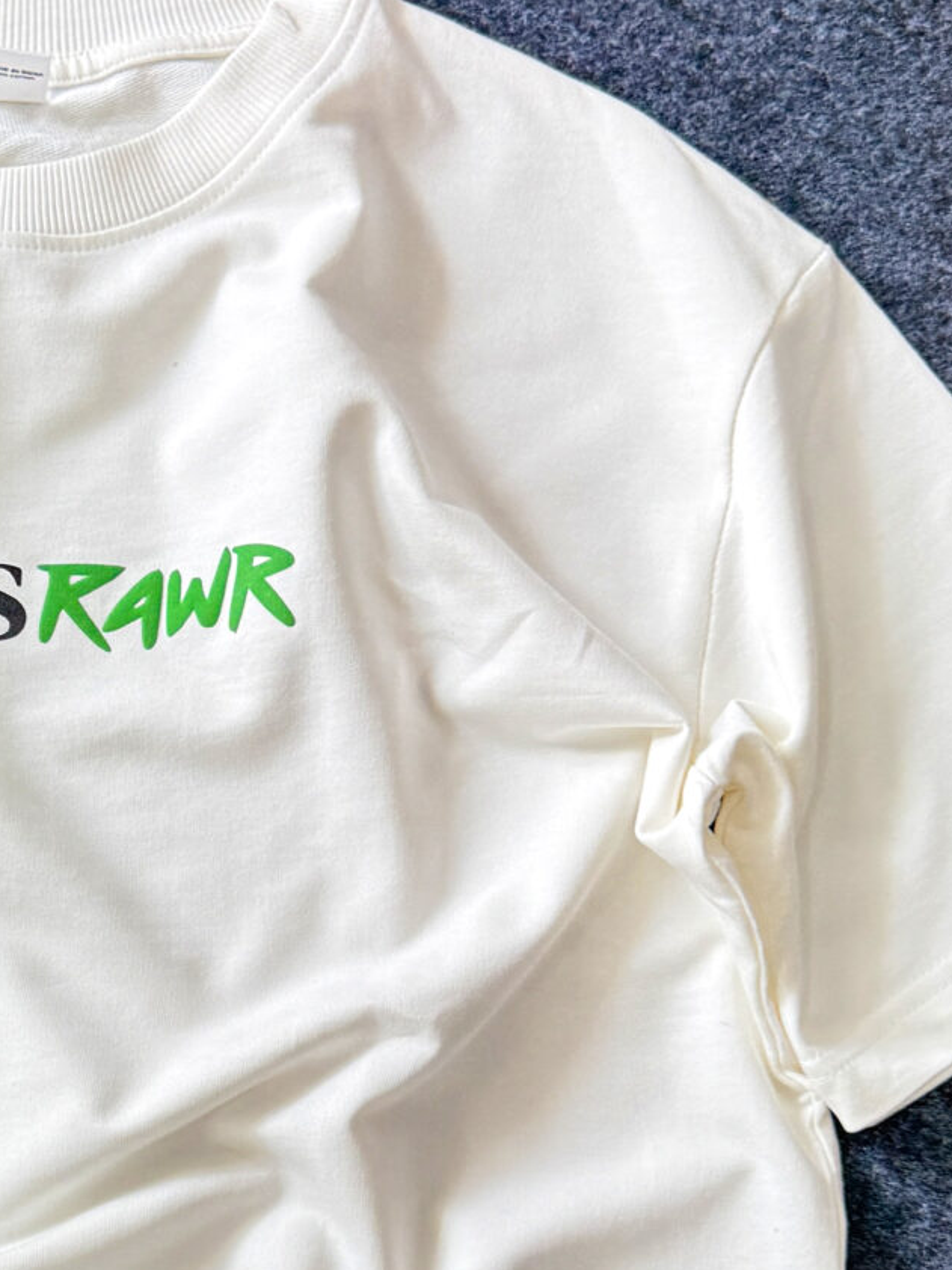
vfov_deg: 26.3
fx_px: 2678
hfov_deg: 19.6
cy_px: 965
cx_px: 8
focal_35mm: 73
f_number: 1.78
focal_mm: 6.76
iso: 100
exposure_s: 1/100
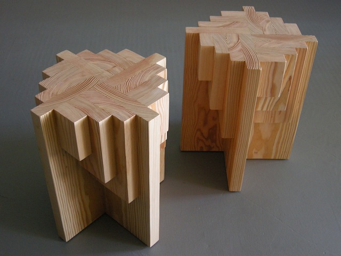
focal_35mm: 47
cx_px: 170
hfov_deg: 40.4
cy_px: 128
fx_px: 463
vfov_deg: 30.9
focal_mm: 10.1
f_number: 3.1
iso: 400
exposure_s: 1/13.8
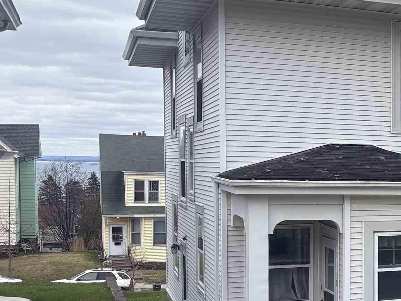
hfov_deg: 24.4
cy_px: 222
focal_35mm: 70
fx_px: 811
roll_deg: +0.4
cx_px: 516
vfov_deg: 20.9
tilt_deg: -2.2
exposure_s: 1/1953
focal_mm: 5.96
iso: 50
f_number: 1.6
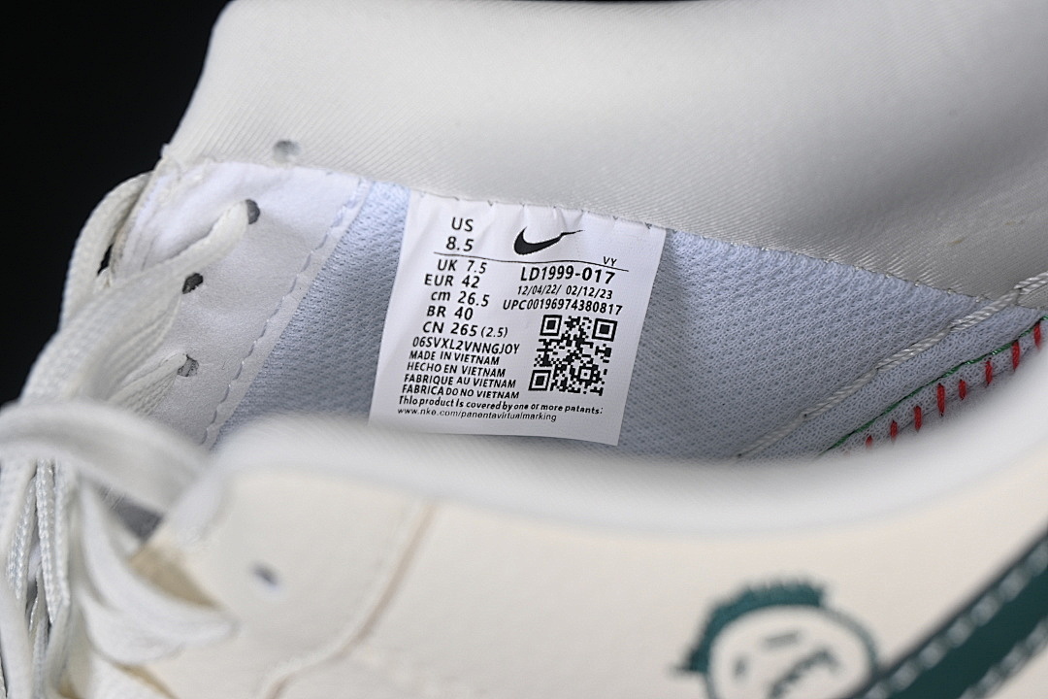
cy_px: 350
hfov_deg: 27.0
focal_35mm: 75
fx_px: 2183
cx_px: 524
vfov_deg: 18.2
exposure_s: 1/80
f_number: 7.1
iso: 160
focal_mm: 50
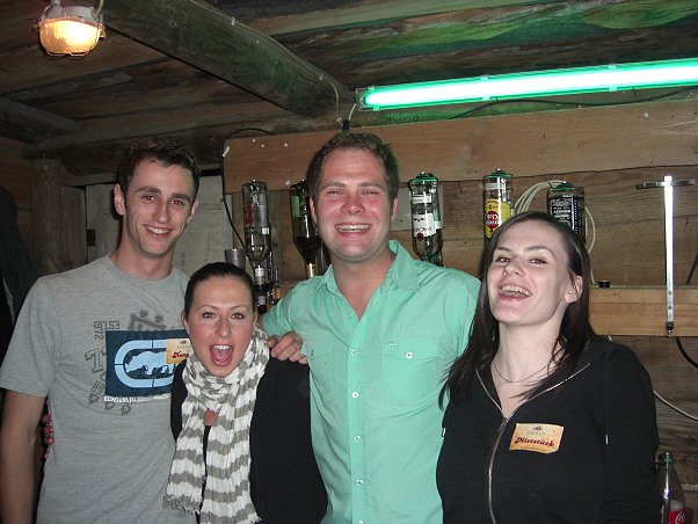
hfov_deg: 49.0
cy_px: 262
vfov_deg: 37.7
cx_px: 349
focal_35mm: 38
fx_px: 767
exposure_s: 1/60
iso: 200
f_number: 2.8
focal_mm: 7.9
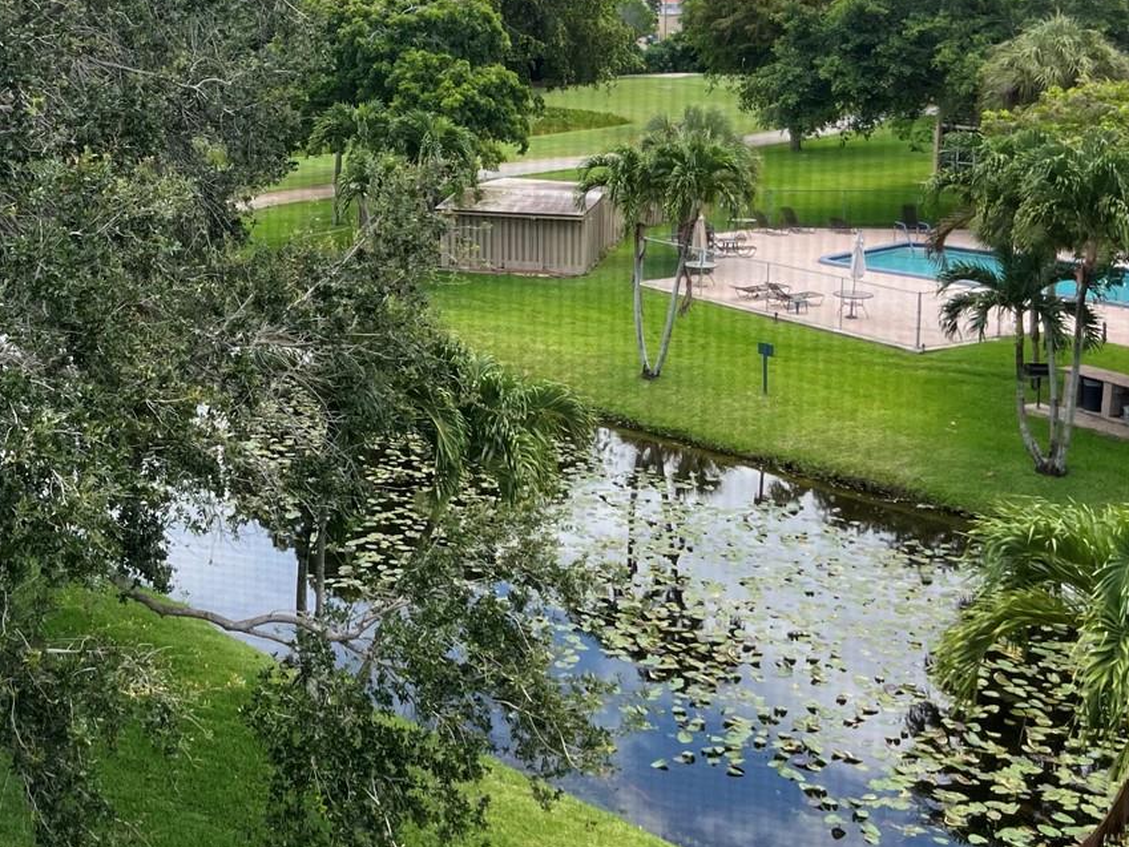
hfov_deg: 37.5
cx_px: 225
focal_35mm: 49
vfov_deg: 29.0
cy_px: 162
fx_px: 1598
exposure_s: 1/1355
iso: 50
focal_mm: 5.1
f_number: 1.6
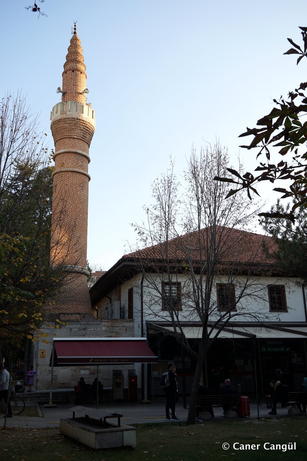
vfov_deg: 55.8
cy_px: 230
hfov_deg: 38.9
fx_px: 435
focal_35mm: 34
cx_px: 154
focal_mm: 34
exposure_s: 1/80
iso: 100
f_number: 7.1
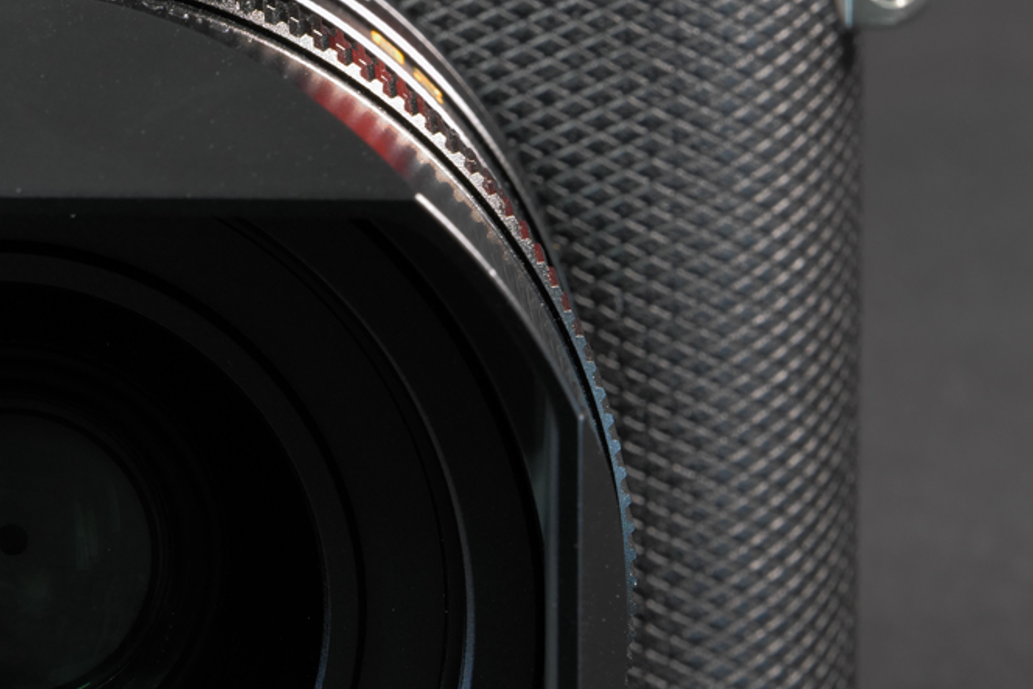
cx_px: -129
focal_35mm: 217
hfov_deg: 9.4
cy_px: 373
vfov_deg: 6.3
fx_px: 6228
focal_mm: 90
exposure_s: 3
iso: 800
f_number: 20
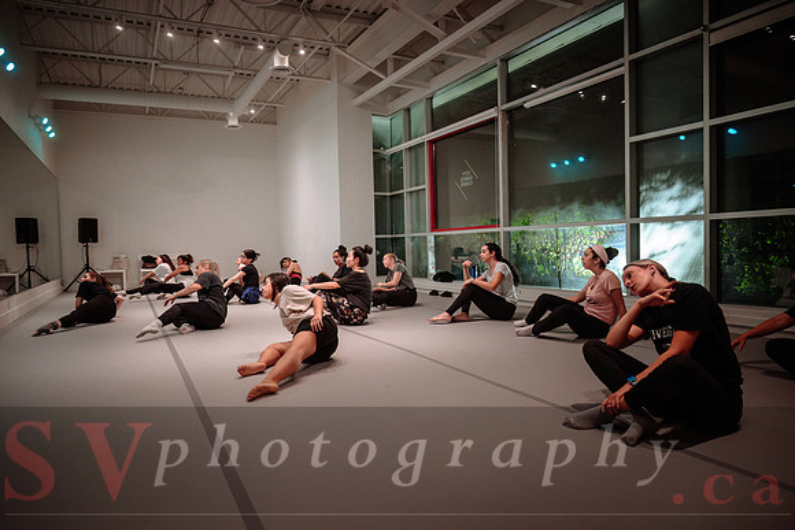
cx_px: 398
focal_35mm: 24
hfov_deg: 73.7
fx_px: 530
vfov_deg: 53.2
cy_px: 265
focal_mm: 24
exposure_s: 1/160
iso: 1600
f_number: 2.8
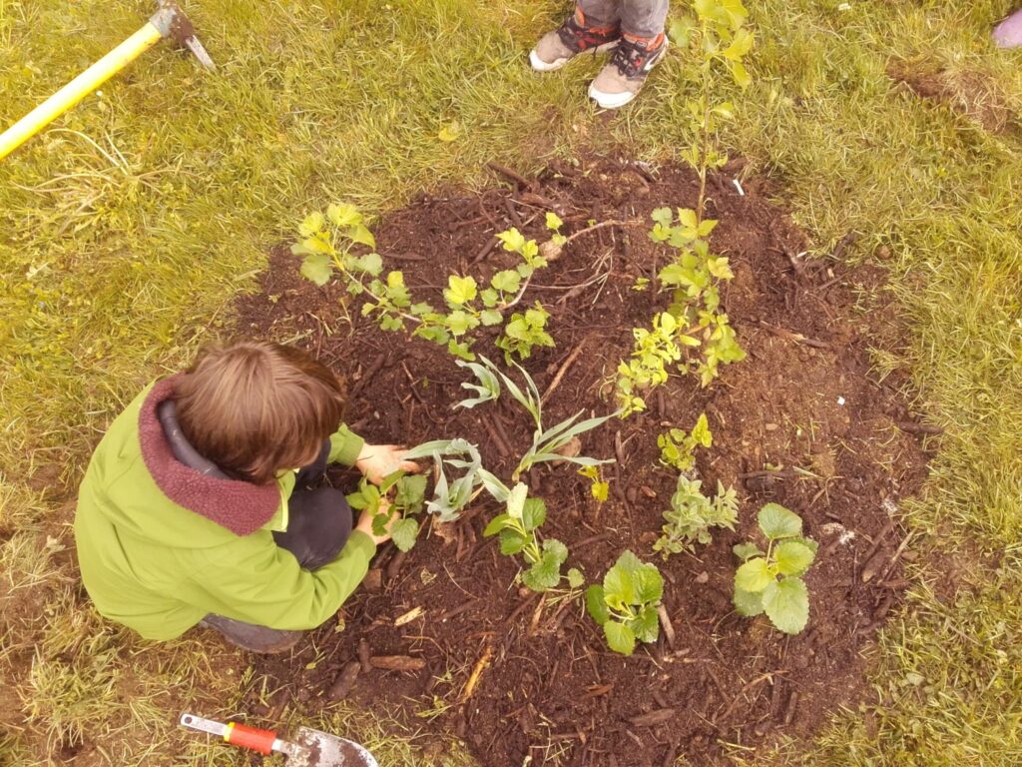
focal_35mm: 31
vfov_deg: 45.4
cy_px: 384
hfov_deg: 58.4
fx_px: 915
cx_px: 511
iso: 60
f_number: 2.2
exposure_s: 1/100
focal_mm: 3.31
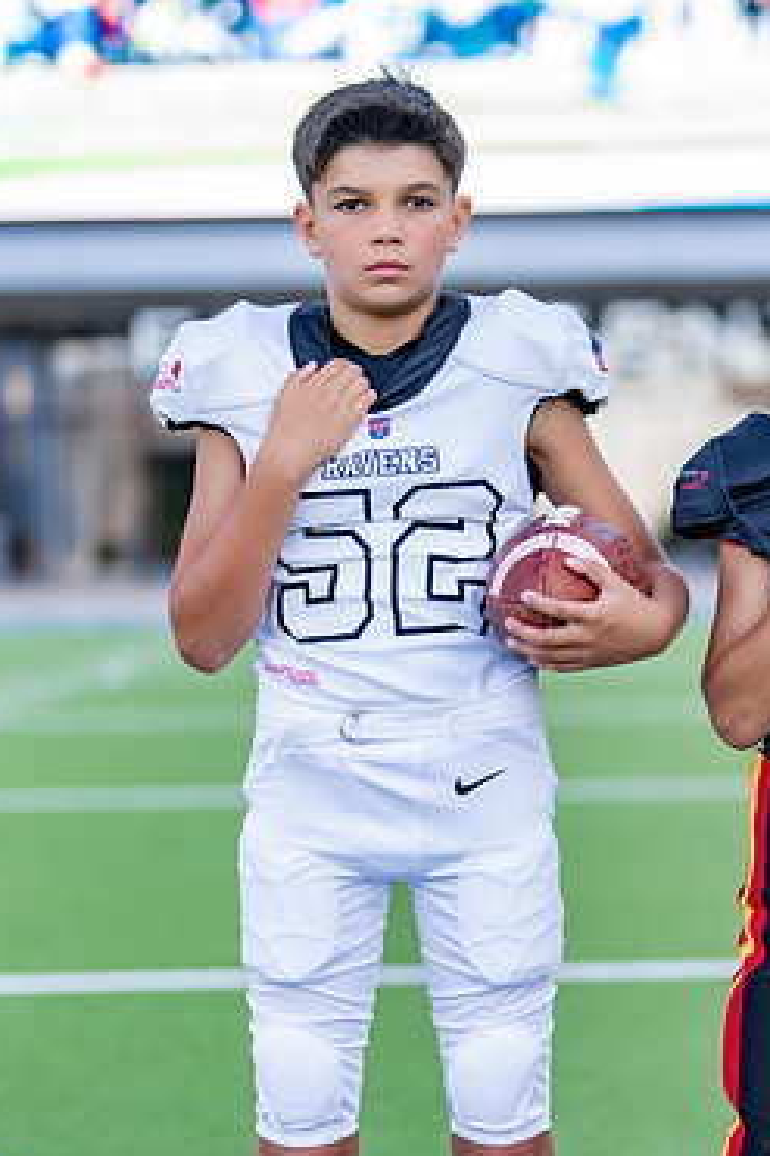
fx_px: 3018
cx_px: 657
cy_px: 651
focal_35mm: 94
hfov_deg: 14.4
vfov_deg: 21.7
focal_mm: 50
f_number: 1.2
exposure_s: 1/640
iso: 100
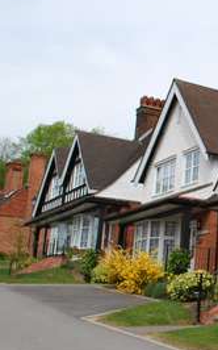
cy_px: 158
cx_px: 341
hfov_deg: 18.2
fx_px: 590
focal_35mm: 62
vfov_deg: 33.0
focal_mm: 18
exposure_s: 1/200
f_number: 7.1
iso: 100
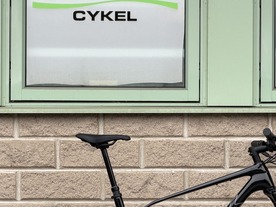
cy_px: 178
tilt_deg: +3.4
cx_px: 164
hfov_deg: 10.2
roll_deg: +0.1
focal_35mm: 193
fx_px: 1539
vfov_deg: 7.7
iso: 50
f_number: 2.8
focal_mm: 16.89
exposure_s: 1/121
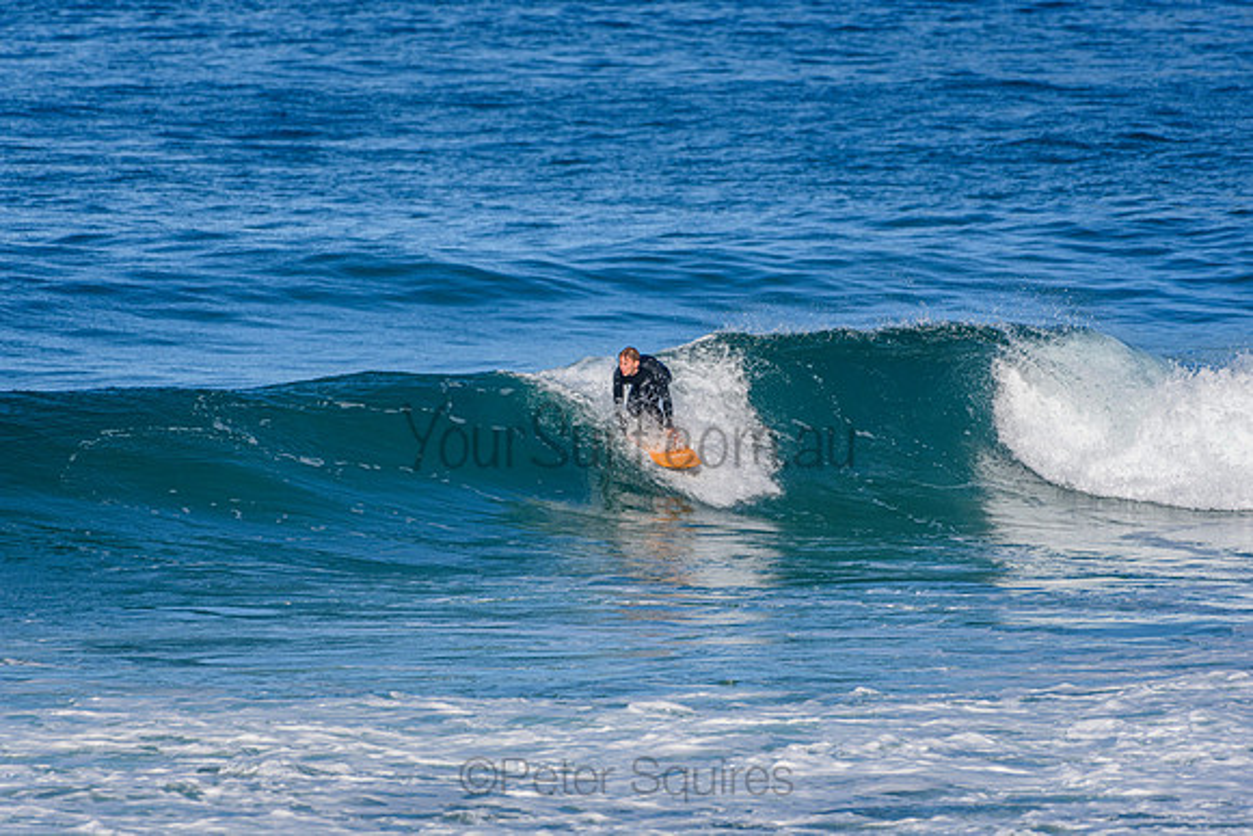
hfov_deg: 2.7
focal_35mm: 750
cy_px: 418
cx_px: 626
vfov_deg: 1.8
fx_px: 26109
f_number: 5.6
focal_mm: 500
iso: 280
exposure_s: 1/2000
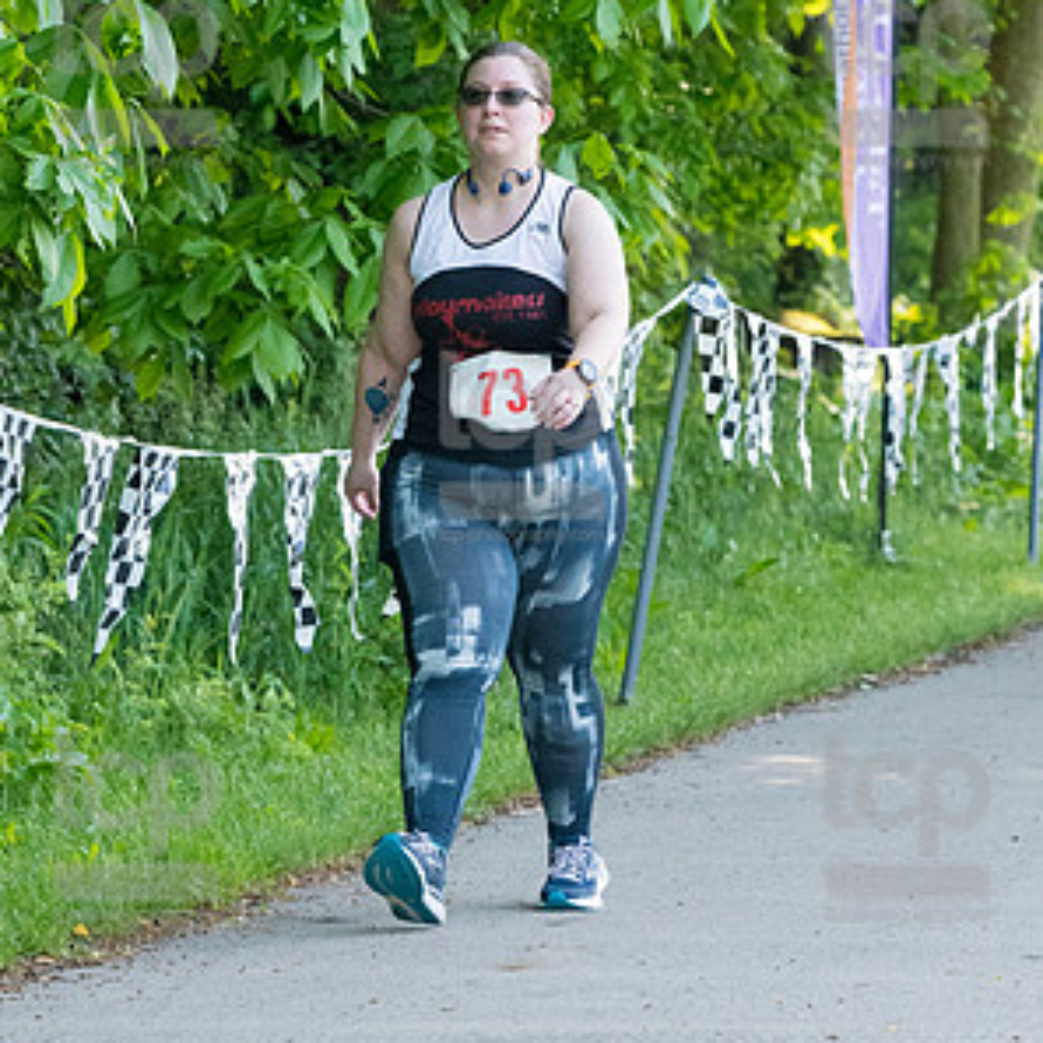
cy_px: 446
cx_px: 522
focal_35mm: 260
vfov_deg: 6.7
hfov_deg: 6.7
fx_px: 8863
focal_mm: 135
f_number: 5.6
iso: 3200
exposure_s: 1/1250
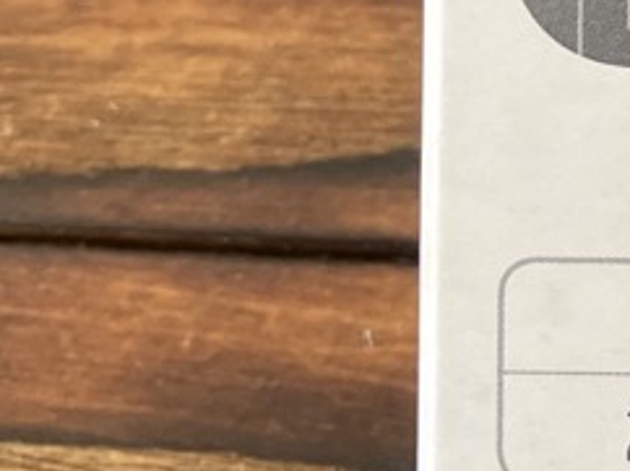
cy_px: -363
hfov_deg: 12.9
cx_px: 1089
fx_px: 2545
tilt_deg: -61.8
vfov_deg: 10.0
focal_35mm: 140
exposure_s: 1/121
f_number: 1.8
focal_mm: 3.99
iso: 50
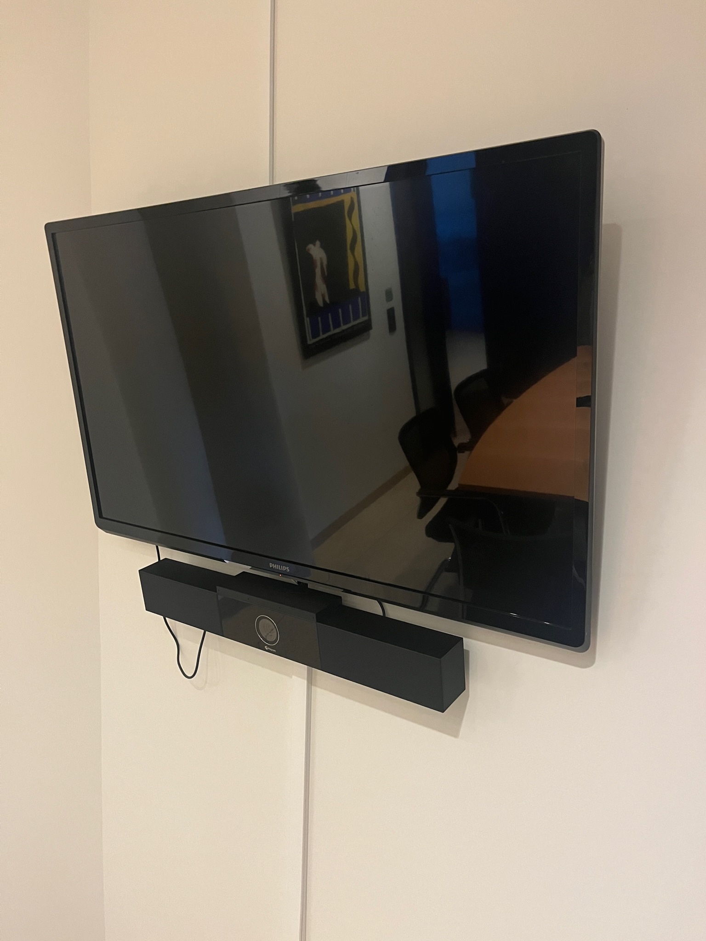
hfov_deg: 53.0
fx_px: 707
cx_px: 353
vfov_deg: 67.3
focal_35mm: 26
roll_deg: -0.7
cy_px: 470
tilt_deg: -10.5
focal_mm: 5.1
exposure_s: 1/33
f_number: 1.6
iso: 400
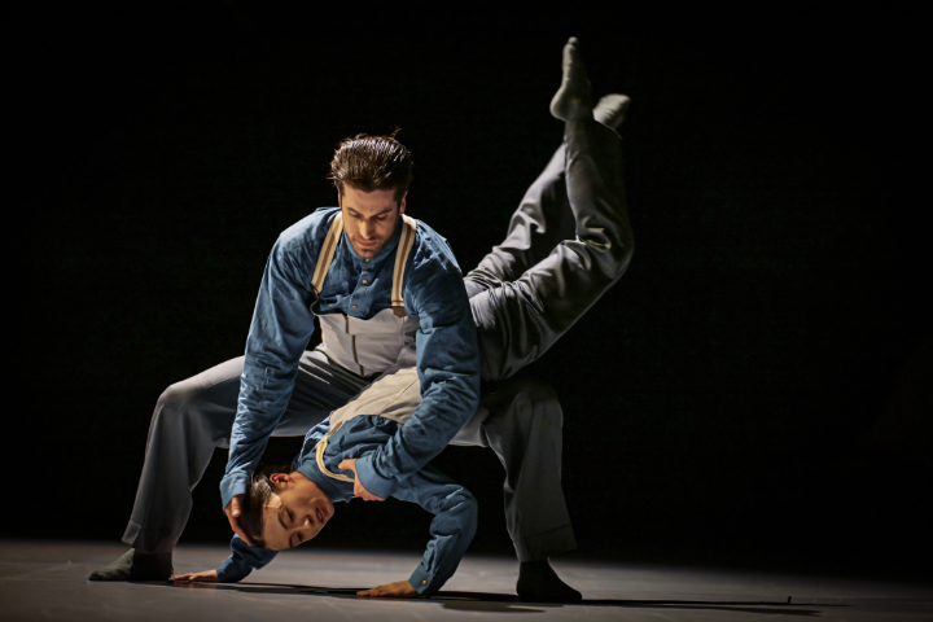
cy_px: 311
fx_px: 2203
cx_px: 466
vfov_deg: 16.1
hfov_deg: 23.9
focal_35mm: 85
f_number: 1.4
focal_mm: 85
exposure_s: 1/80
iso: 1600
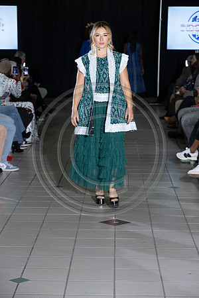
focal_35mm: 105
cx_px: 100
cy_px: 149
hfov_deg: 13.0
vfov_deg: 19.5
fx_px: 871
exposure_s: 1/160
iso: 1250
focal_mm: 105
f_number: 5.6
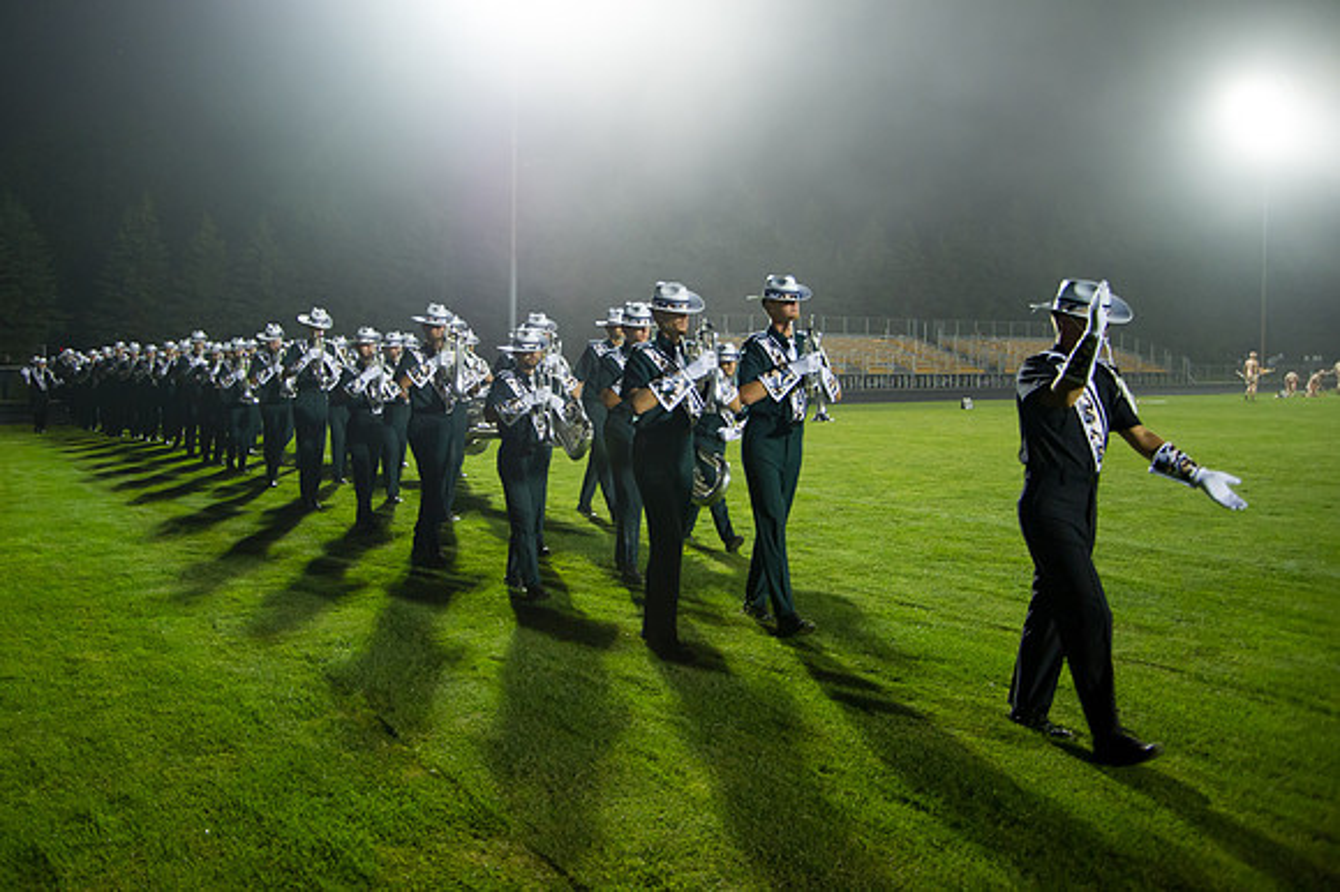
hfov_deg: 64.2
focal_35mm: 29
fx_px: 1065
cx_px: 600
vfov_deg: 45.3
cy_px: 376
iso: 1800
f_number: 3.5
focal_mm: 24
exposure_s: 1/160
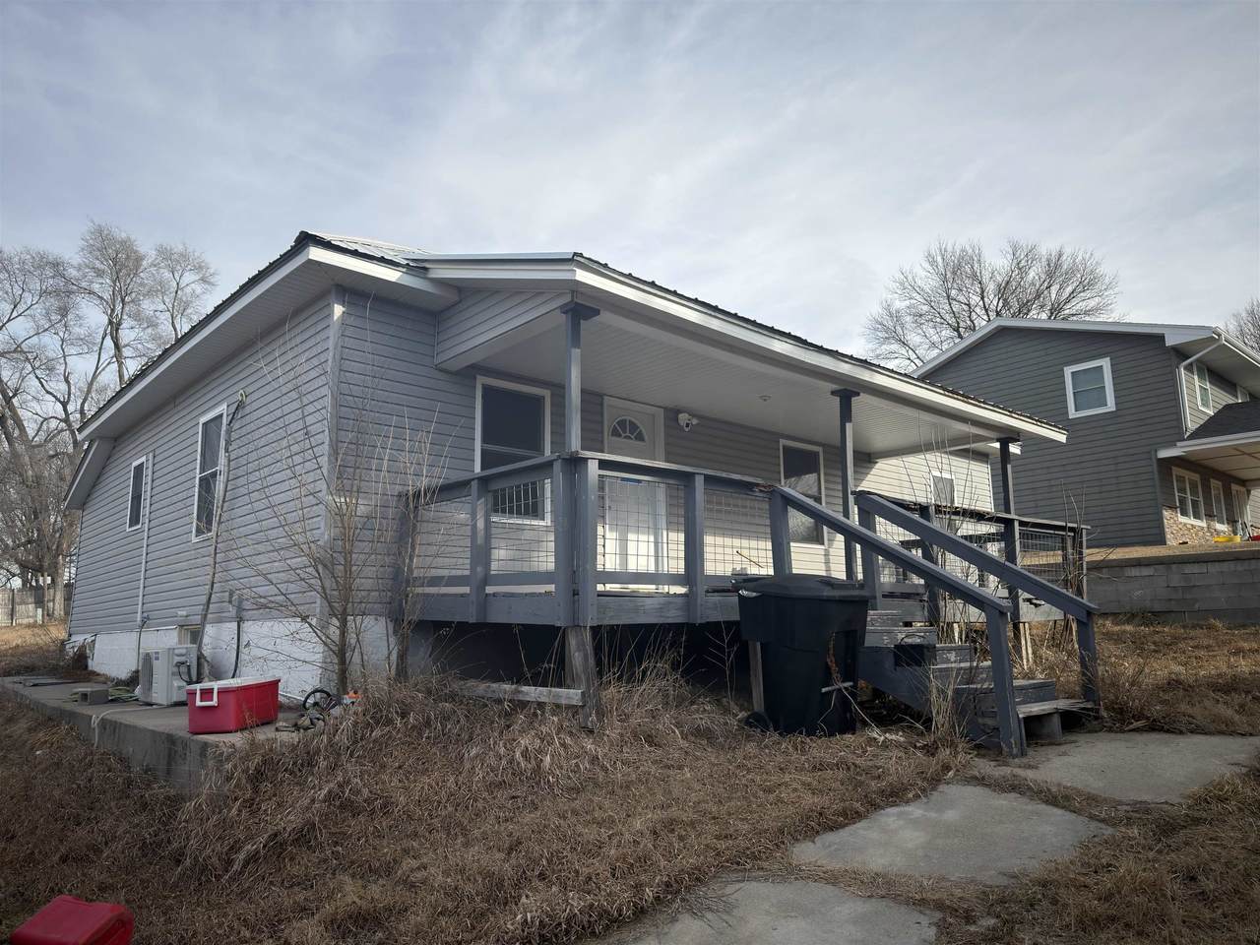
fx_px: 874
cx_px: 630
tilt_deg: +10.8
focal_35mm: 24
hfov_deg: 71.6
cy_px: 472
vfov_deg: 56.8
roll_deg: +0.5
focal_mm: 6.76
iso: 64
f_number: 1.78
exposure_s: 1/2915
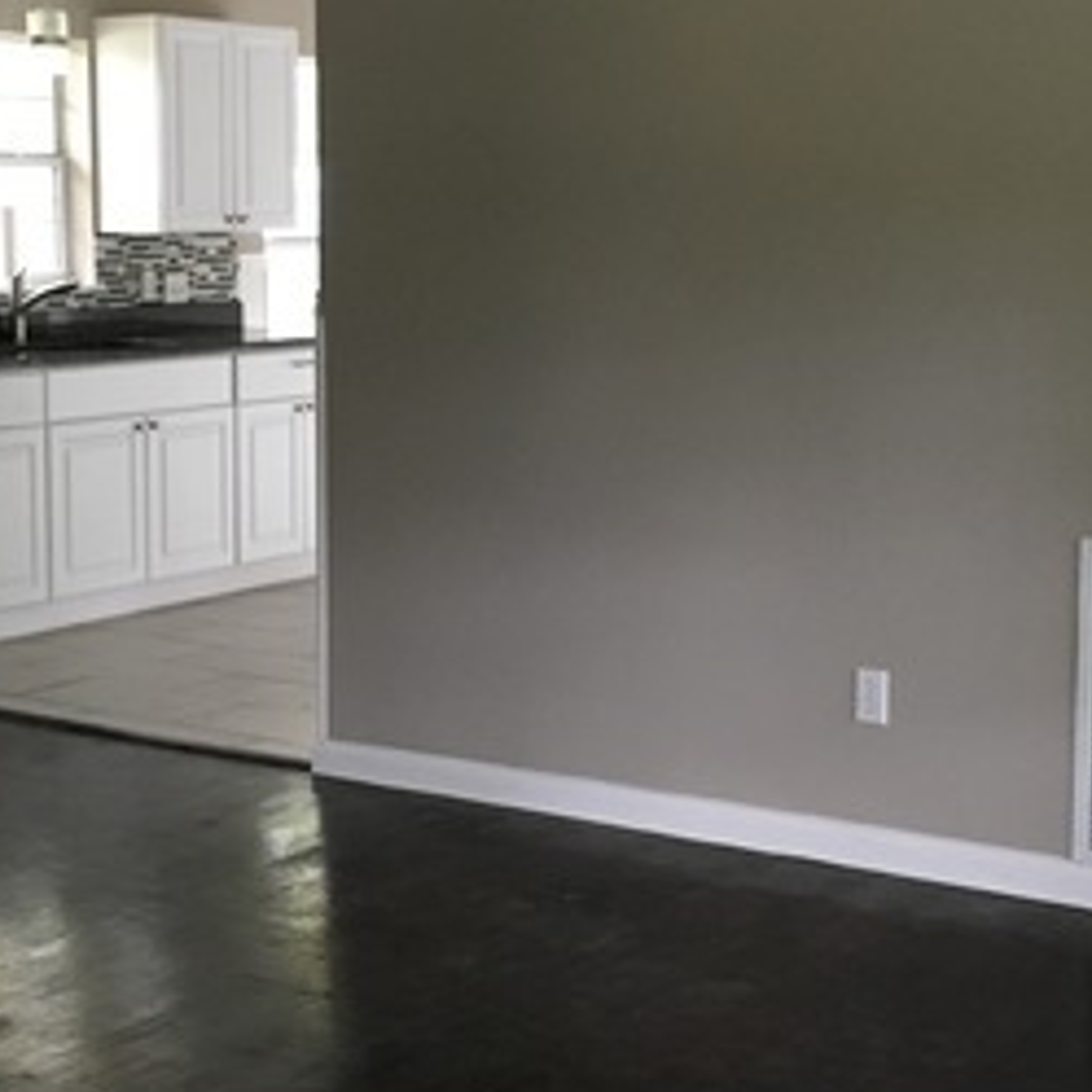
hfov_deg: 26.1
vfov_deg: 26.1
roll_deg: +0.5
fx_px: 2356
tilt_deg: -7.5
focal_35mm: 66
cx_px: 465
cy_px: 517
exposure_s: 1/24
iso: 200
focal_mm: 4.15
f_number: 2.2
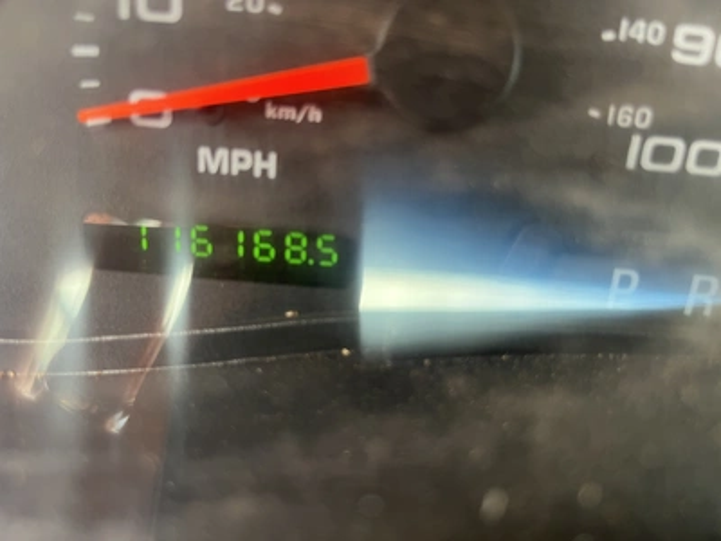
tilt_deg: -41.6
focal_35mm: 26
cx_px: 360
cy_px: 270
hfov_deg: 67.3
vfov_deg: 53.1
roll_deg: -5.5
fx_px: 542
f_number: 1.6
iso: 160
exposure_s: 1/60
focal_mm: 5.1
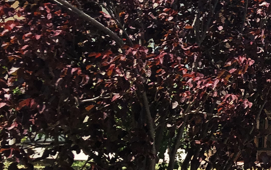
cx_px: 460
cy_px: 96
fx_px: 827
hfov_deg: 16.2
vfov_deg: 11.7
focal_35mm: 112
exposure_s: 1/2183
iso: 20
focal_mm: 4
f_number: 1.8
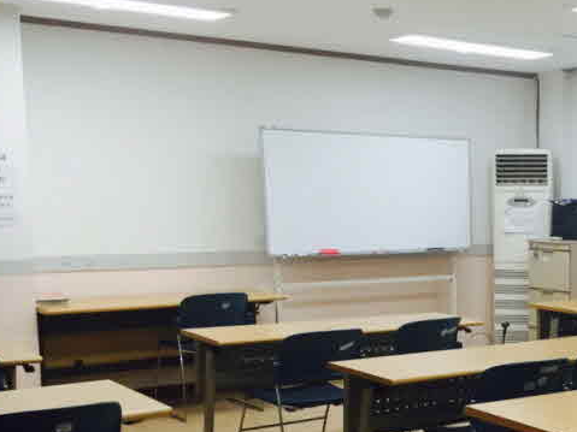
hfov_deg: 29.4
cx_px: 563
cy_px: 341
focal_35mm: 62
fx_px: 1033
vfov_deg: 23.3
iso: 32
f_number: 2.2
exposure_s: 1/30
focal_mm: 4.15
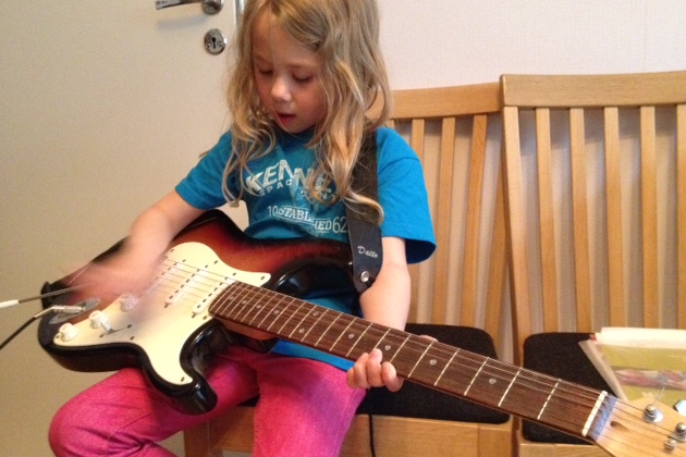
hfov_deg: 51.9
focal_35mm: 37
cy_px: 254
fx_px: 705
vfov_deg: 35.9
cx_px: 344
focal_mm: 4.28
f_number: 2.4
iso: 800
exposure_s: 1/15
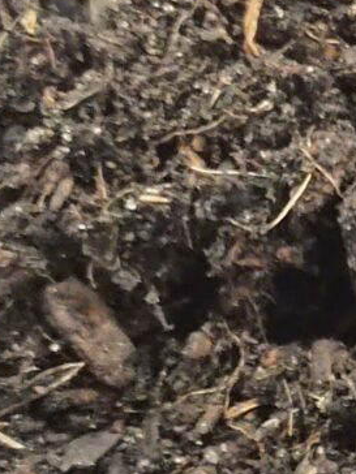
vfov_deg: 11.2
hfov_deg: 7.8
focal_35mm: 176
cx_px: 861
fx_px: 2413
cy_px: 262
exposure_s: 1/13
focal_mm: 4.7
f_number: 1.79
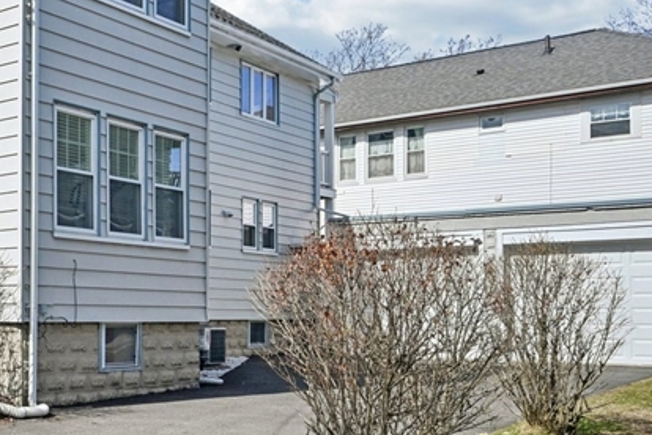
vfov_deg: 28.5
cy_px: 157
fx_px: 851
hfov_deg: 34.4
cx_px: -112
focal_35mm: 47
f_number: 8
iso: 400
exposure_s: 1/1250
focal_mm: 19
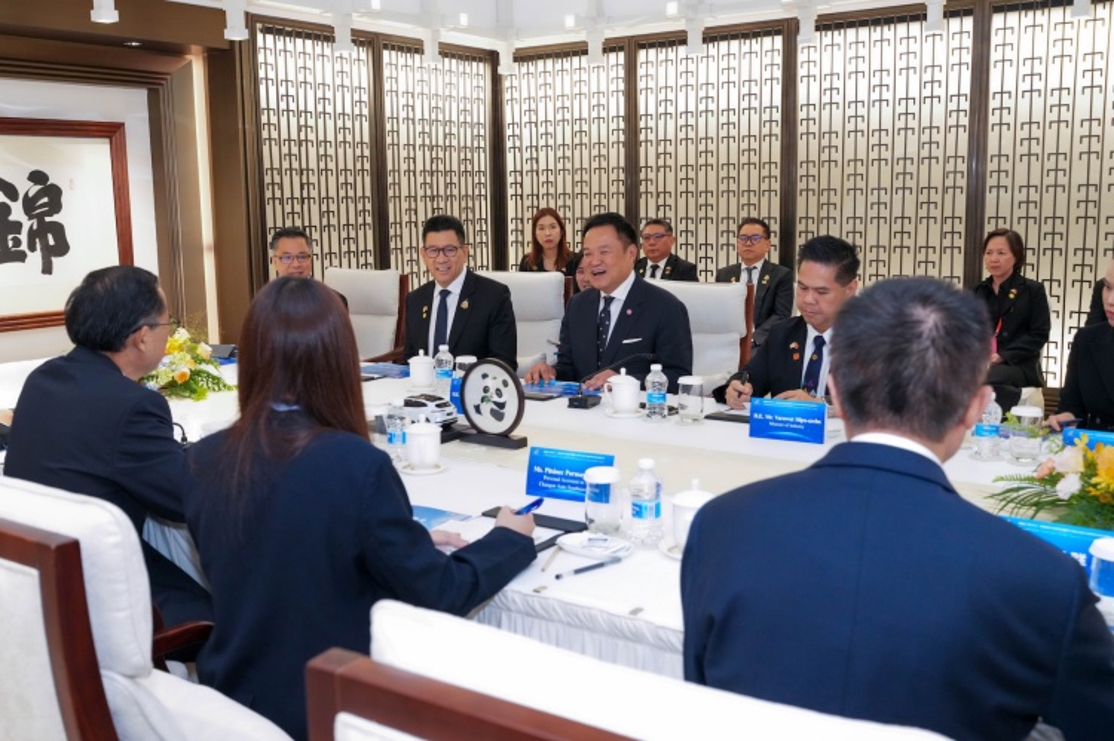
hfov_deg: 54.5
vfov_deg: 37.8
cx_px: 557
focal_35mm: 35
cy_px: 370
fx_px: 1082
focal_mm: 35
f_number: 6.3
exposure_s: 1/100
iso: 5000
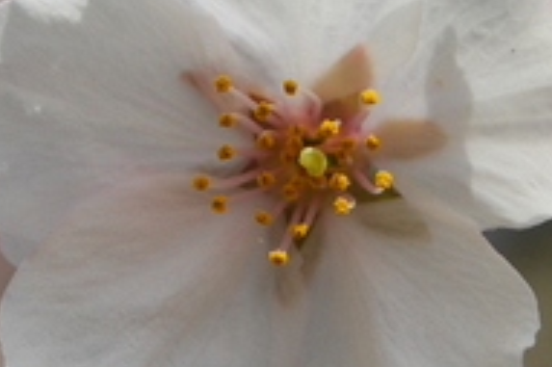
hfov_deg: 7.9
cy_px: 195
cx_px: 272
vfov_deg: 5.3
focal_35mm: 260
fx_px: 3977
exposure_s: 1/320
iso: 200
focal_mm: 55
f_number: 9
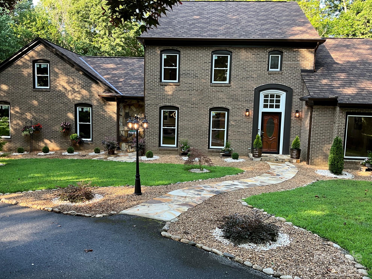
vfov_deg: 46.8
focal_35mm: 30
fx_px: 322
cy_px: 142
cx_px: 183
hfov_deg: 60.0
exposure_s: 1/120
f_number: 1.8
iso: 32
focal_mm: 3
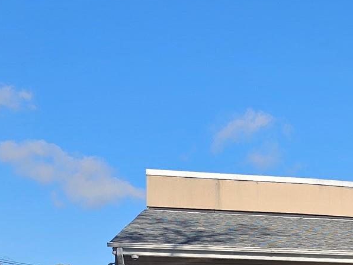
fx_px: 806
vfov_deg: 17.4
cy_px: 352
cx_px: 433
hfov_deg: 22.6
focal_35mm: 79
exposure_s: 1/775
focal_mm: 6.3
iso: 10
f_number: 1.7
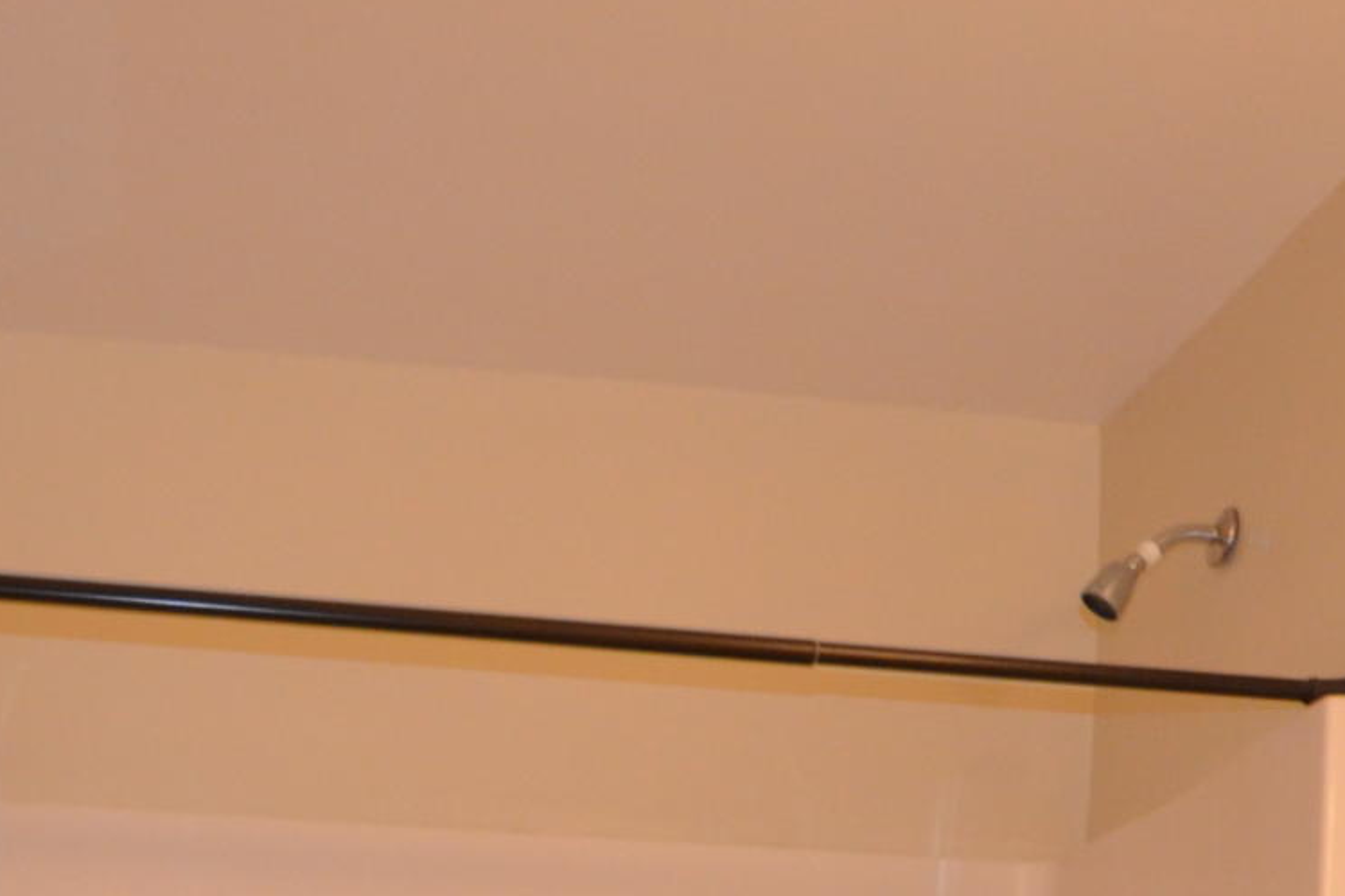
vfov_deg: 19.2
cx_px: 555
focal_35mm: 60
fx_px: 2241
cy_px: 1419
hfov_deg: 33.3
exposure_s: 1/60
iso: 640
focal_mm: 10
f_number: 3.5
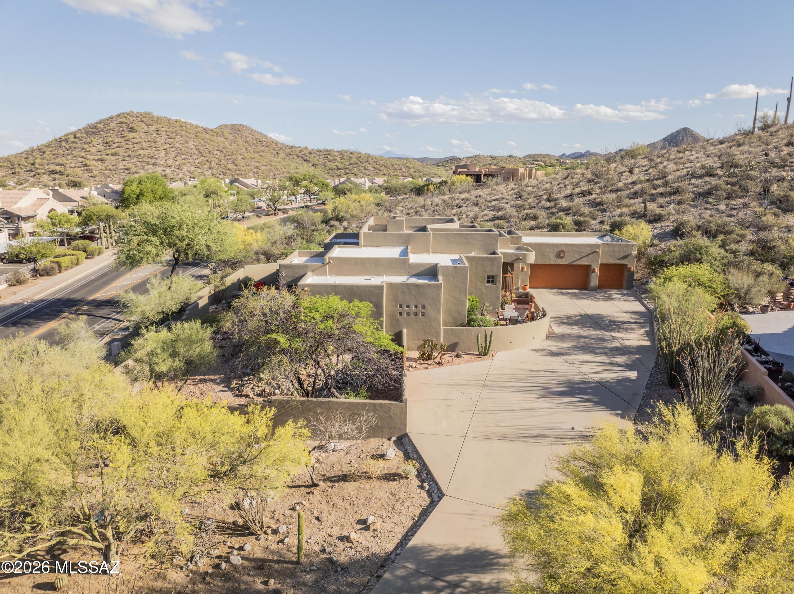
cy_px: 297
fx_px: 550
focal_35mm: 24
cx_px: 397
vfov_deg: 56.8
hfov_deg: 71.6
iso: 200
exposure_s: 1/40
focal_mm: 12.29
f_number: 2.8
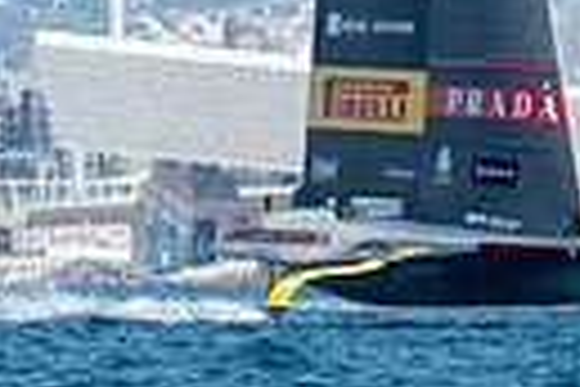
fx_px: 23069
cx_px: 454
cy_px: -386
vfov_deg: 1.0
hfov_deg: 1.4
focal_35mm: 1432
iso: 100
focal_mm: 200
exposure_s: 1/2500
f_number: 2.8
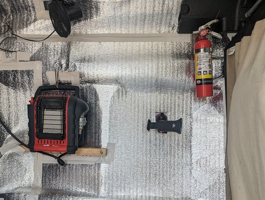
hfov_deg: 57.5
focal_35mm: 31
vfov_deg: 45.1
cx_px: 98
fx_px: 238
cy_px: 127
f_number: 2.2
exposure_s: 1/211
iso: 70
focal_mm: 2.35
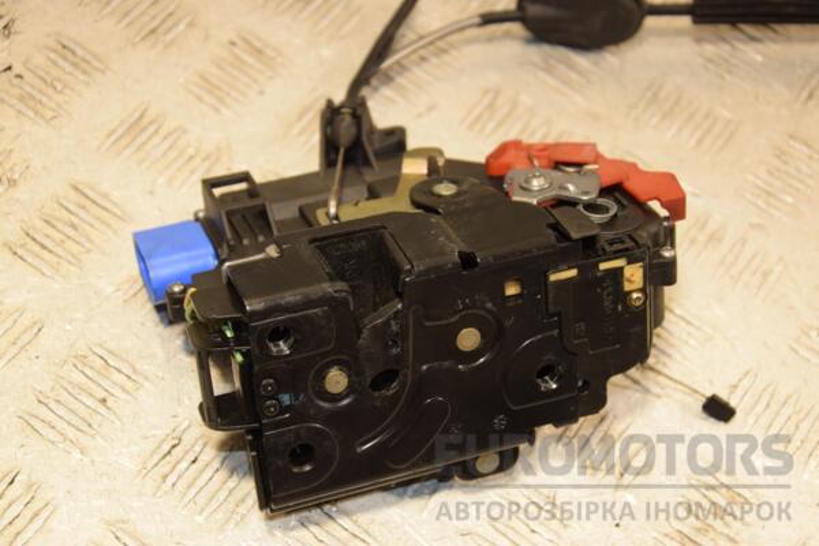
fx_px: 1774
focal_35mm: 78
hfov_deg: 26.0
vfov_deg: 17.5
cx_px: 410
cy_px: 273
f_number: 5
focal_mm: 52
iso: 800
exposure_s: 1/200
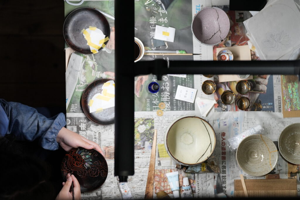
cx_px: 150
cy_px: 100
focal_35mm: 121
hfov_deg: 16.9
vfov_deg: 11.3
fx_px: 1009
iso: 640
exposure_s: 1/320
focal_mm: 121
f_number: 2.8
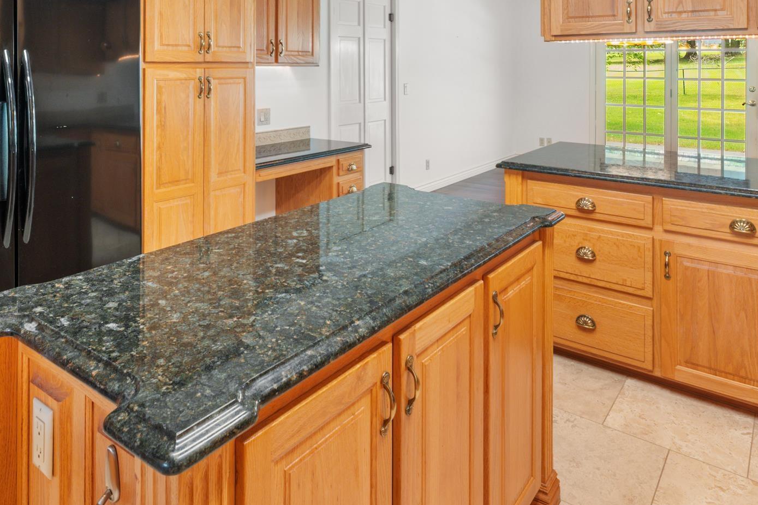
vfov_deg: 44.1
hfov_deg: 67.4
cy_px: 60
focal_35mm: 27
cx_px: 368
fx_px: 568
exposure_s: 1/30
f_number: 7.1
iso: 320
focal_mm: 10
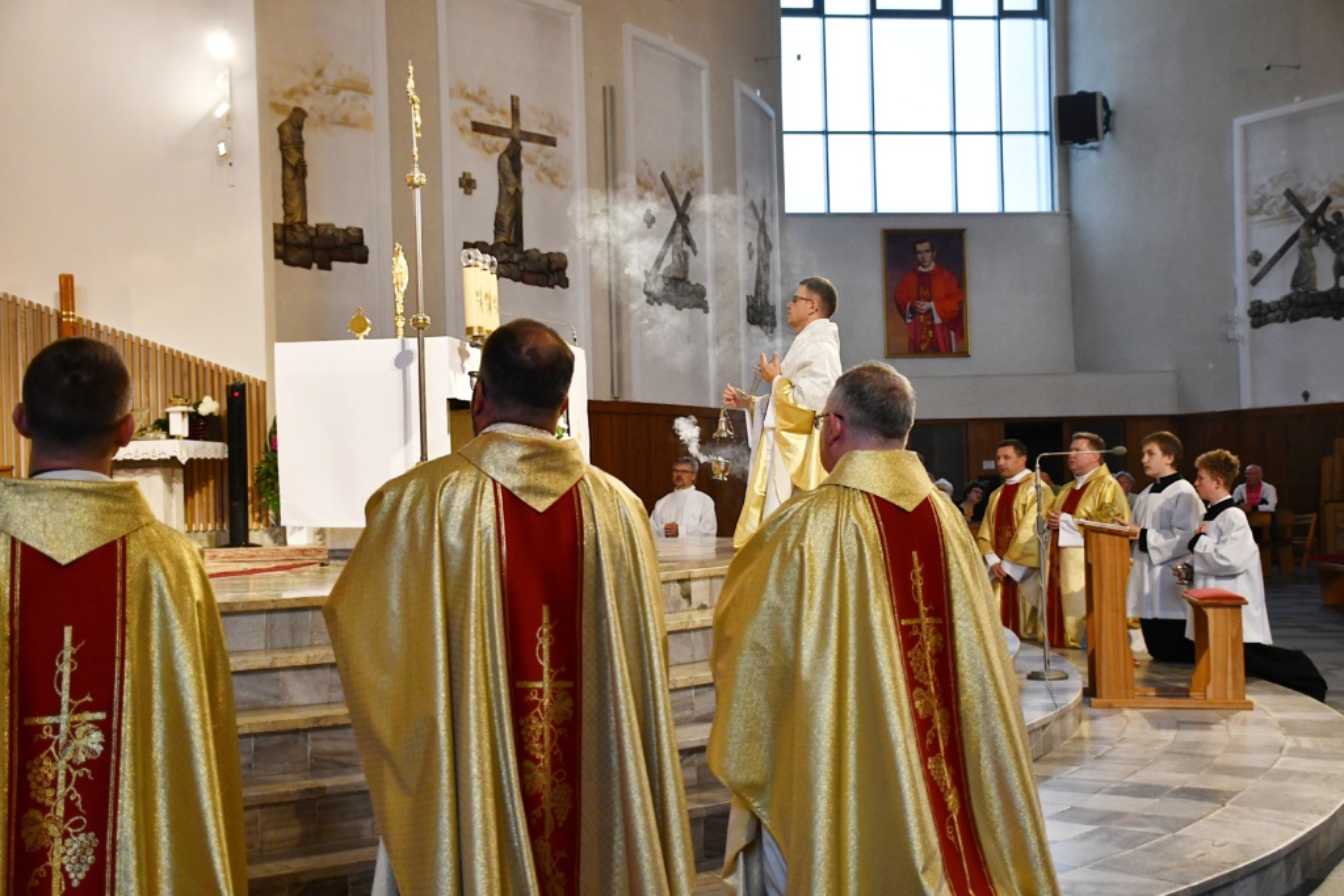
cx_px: 672
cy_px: 448
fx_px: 1792
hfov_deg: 41.1
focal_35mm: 48
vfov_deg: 28.1
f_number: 4
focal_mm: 32
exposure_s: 1/125
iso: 1800
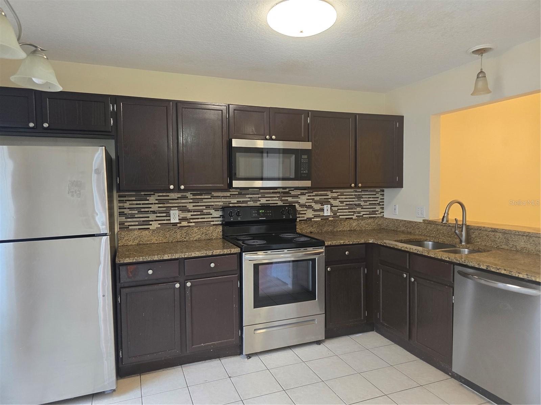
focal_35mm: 23
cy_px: 202
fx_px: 359
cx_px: 270
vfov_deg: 58.9
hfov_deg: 73.9
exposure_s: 1/120
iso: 320
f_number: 1.7
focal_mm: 6.3
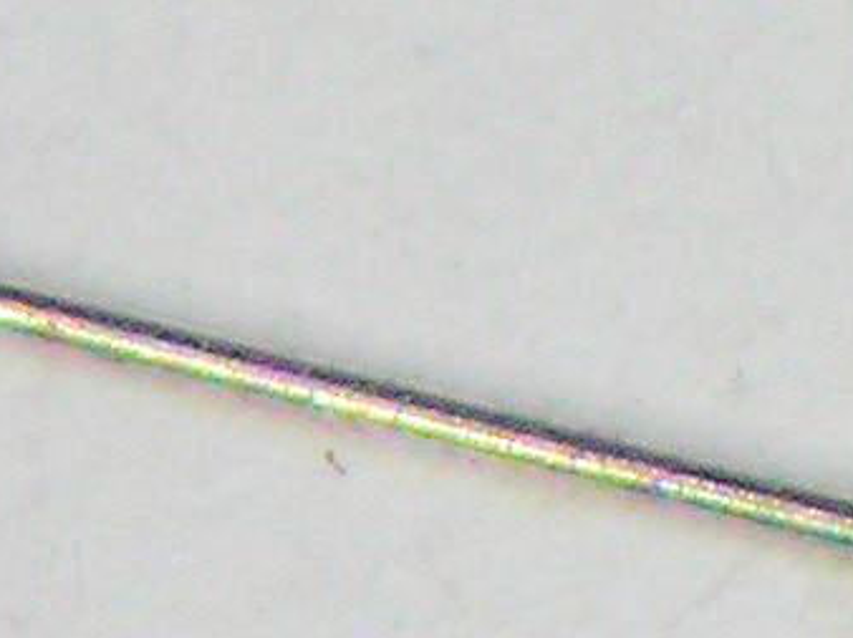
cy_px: 1195
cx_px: 2736
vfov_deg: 1.7
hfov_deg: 2.2
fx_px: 21916
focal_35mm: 890
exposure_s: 1/28.3
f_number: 5.3
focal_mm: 19.2
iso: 50
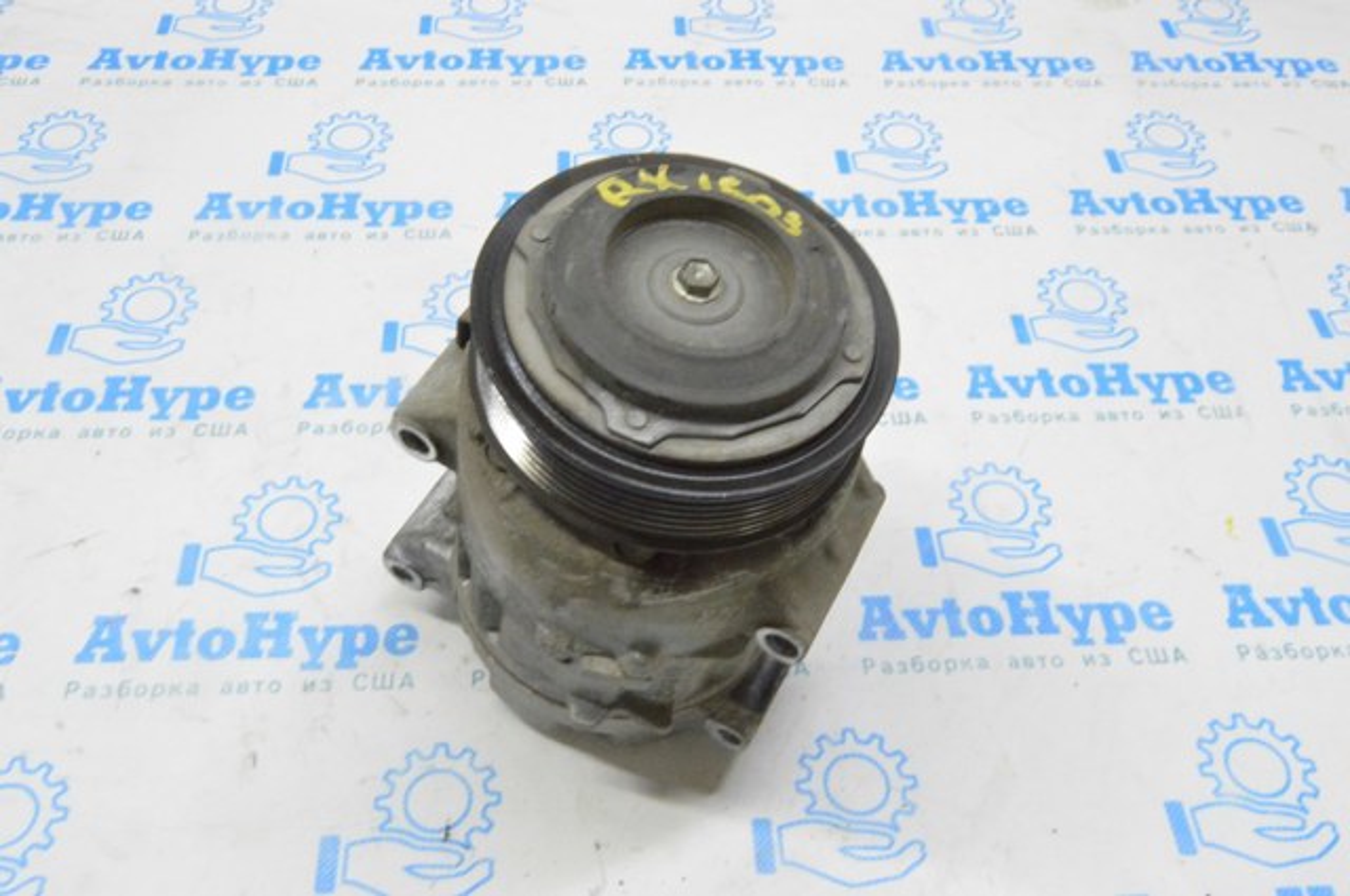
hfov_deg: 57.3
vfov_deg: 39.9
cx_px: 675
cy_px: 448
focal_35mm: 33
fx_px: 1236
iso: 6400
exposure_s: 1/15
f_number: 20
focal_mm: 22
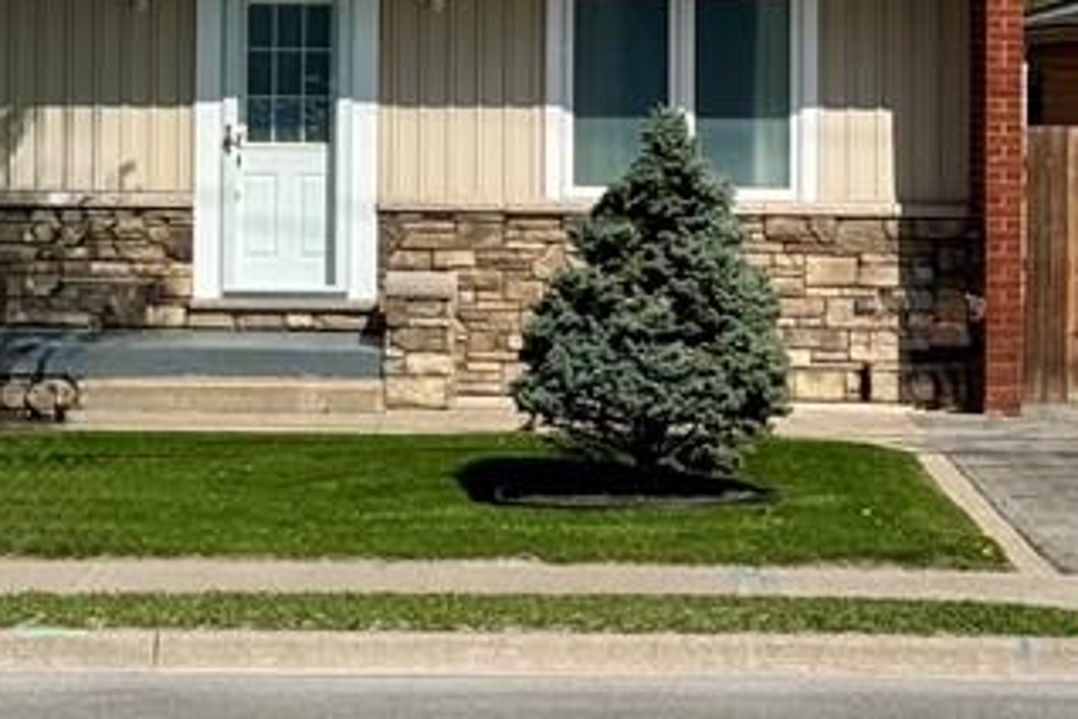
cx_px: 414
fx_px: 4821
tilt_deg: +3.6
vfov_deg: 8.4
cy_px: -231
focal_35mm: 161
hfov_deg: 12.8
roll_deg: -1.2
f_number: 1.78
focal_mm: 6.76
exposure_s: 1/7092
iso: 80
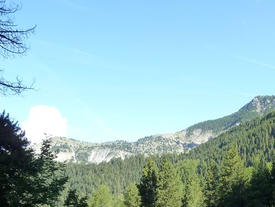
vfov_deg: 30.0
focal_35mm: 48
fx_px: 381
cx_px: 196
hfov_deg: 38.9
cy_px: 143
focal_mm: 4.1
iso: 125
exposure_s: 1/250
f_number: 4
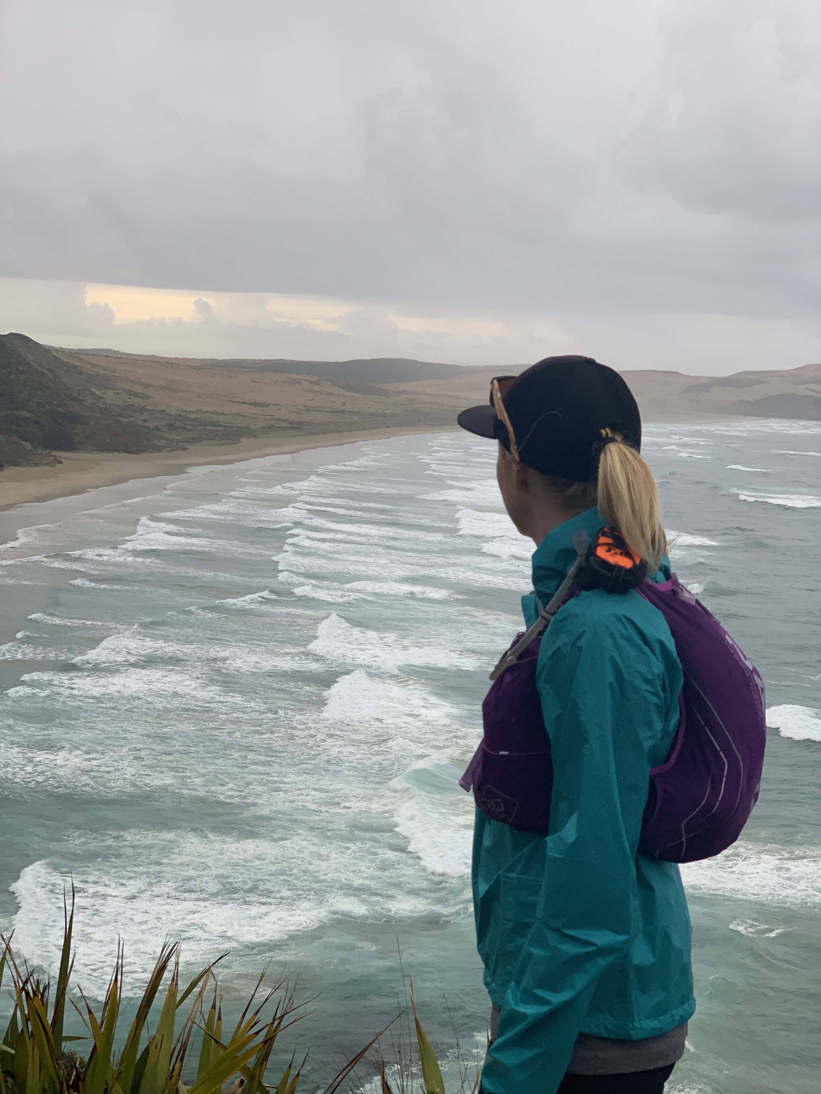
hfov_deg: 28.0
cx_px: 410
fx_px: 1644
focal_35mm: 52
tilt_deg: -4.3
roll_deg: -1.9
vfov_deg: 36.8
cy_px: 547
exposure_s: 1/122
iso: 50
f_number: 2.4
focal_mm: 6
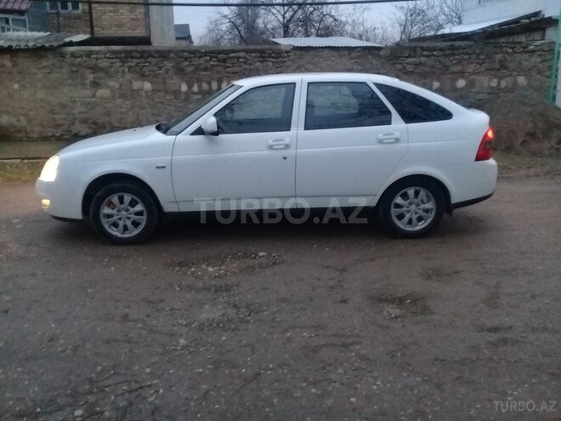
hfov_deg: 58.4
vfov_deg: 45.4
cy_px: 210
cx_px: 280
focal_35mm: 31
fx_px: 502
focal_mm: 3.3
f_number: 2.2
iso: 400
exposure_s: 1/17
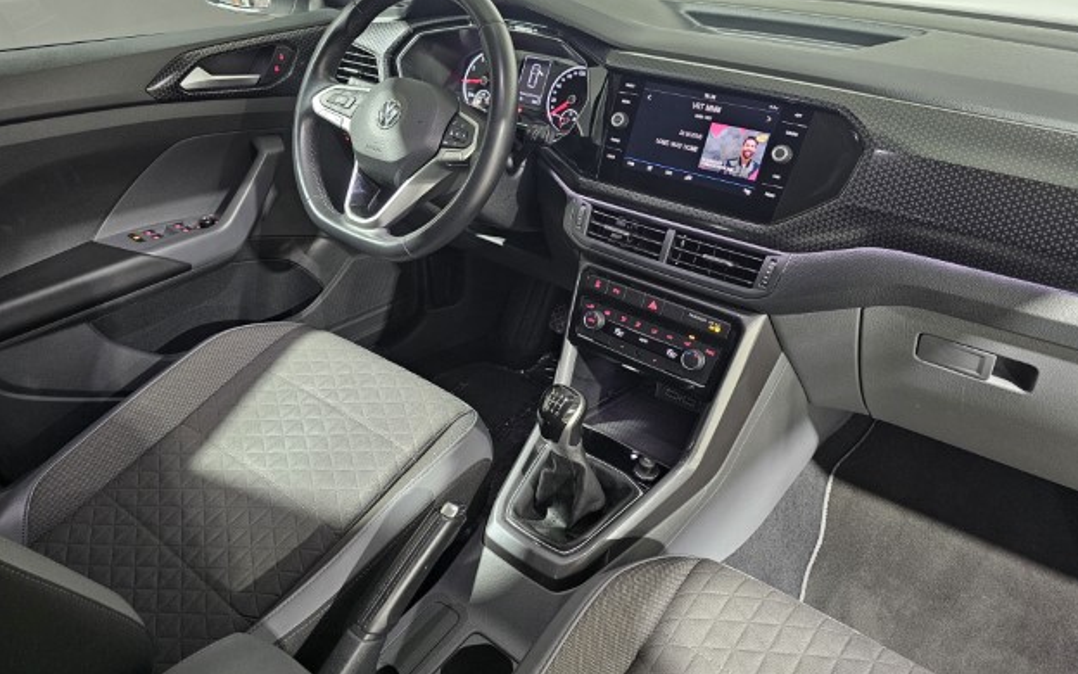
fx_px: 734
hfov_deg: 72.5
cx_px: 551
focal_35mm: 25
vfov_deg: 49.0
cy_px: 277
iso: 640
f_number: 1.7
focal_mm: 6.3
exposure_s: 1/25
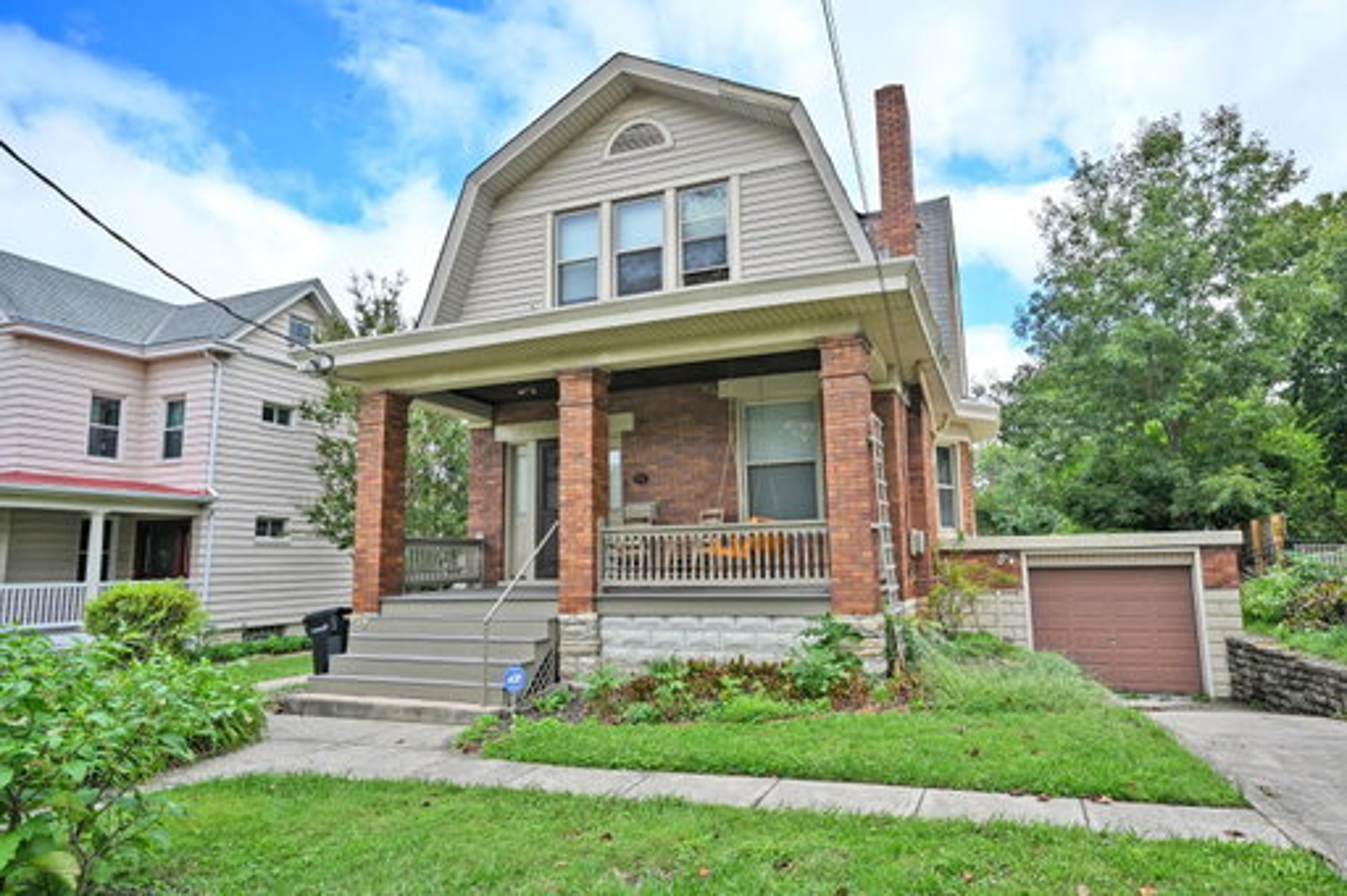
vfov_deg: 60.7
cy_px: 448
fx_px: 767
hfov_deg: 82.6
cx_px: 674
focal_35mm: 20
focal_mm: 20.5
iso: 100
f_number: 5.6
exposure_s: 1/250
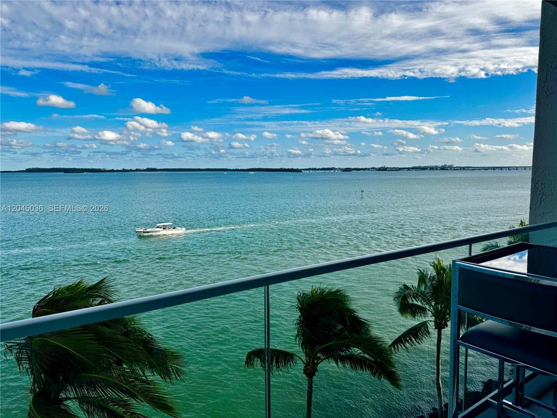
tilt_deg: -6.3
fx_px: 386
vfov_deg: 56.8
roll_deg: +0.4
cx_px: 278
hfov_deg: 71.6
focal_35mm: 24
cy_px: 209
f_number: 1.78
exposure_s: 1/5348
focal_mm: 6.76
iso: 80
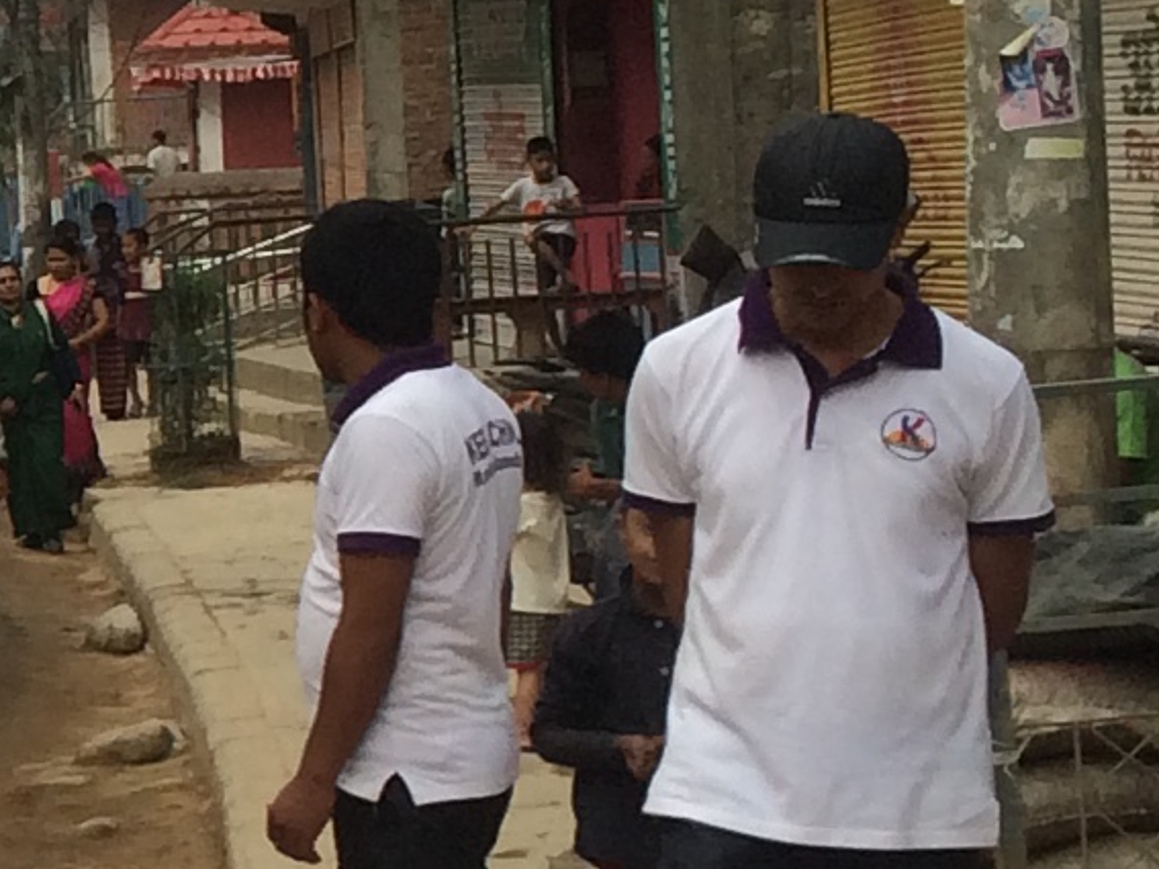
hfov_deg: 10.6
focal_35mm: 167
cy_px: 462
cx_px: -1329
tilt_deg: -7.1
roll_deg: +2.8
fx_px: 5590
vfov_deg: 8.9
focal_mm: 4.15
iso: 32
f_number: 2.2
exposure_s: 1/774
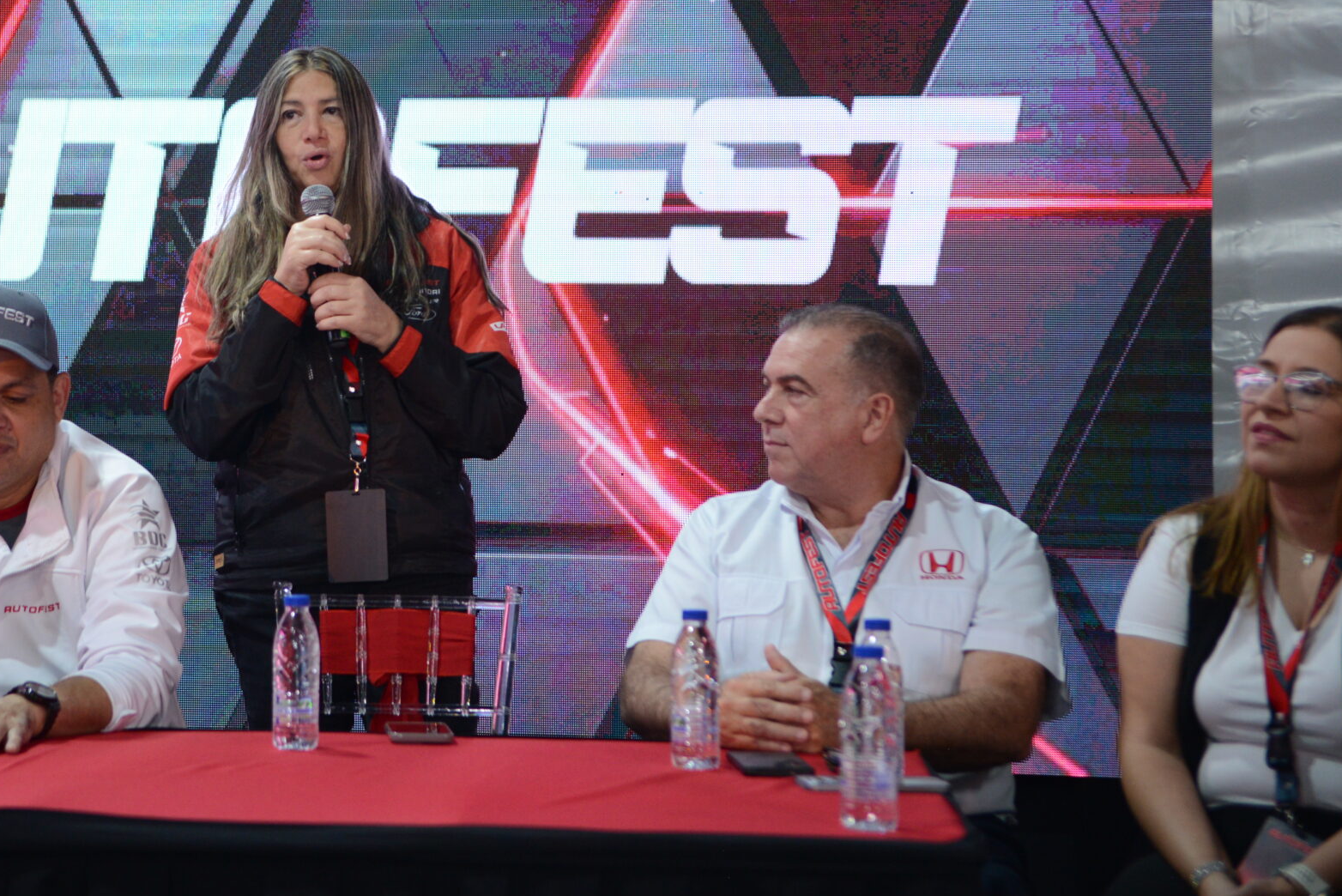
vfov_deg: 15.2
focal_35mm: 90
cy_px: 261
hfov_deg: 22.4
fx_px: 3356
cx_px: 333
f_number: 2.8
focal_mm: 55
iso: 1250
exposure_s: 1/200
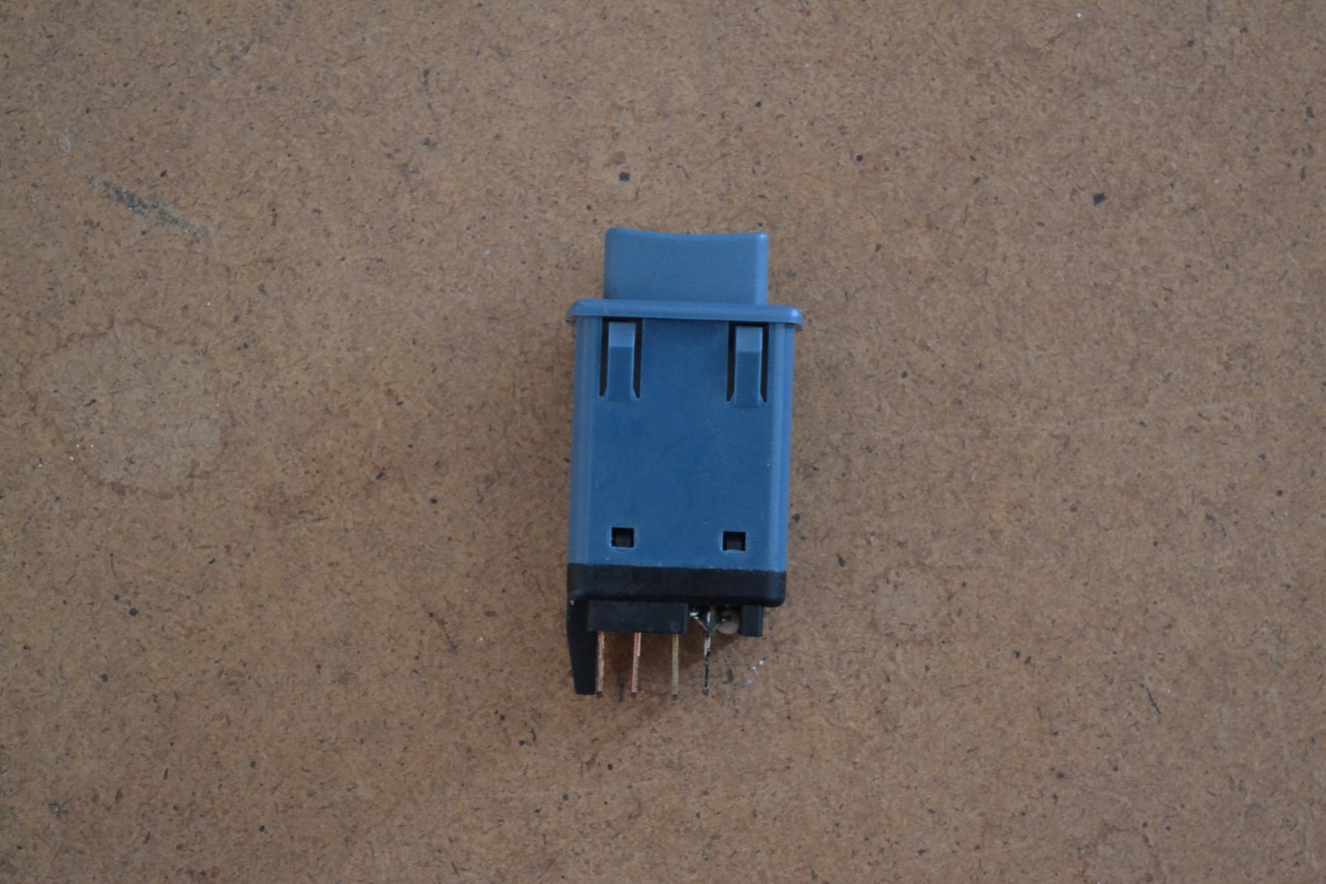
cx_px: 663
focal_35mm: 82
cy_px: 442
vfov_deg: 16.6
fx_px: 3039
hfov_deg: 24.6
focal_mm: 55
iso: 3200
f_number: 5.6
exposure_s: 1/25
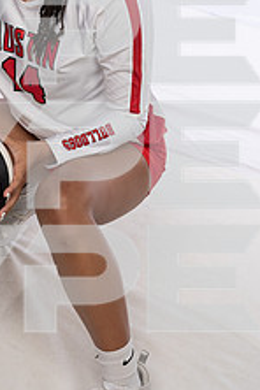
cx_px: 7
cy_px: 156
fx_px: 812
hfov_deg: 17.8
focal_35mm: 75
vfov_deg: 26.9
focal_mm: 37
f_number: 7.1
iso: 250
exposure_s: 1/250
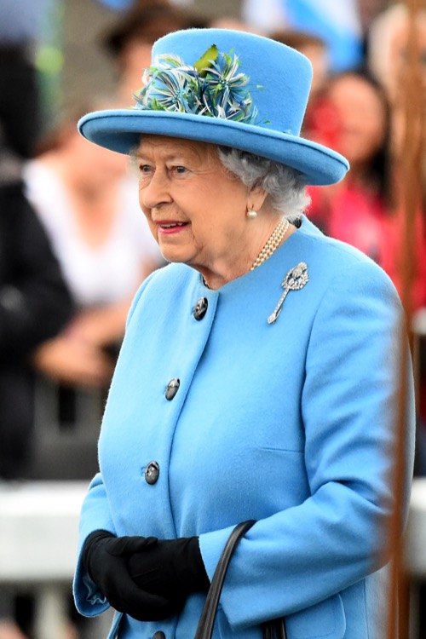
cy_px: 320
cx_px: 213
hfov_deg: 4.6
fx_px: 5325
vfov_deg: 6.9
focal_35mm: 300
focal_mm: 300
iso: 8000
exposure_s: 1/3200
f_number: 4
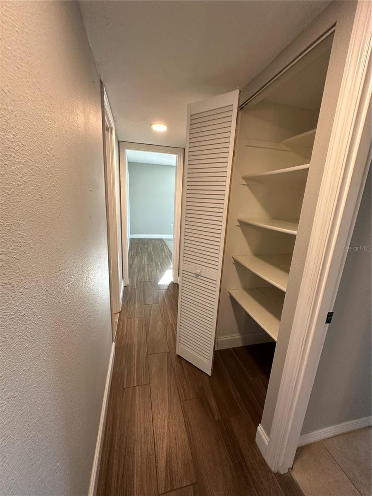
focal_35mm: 14
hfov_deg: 85.7
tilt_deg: -12.2
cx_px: 186
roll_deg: -2.6
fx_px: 201
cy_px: 248
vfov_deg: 102.1
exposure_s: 1/120
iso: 320
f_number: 2.2
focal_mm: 2.22
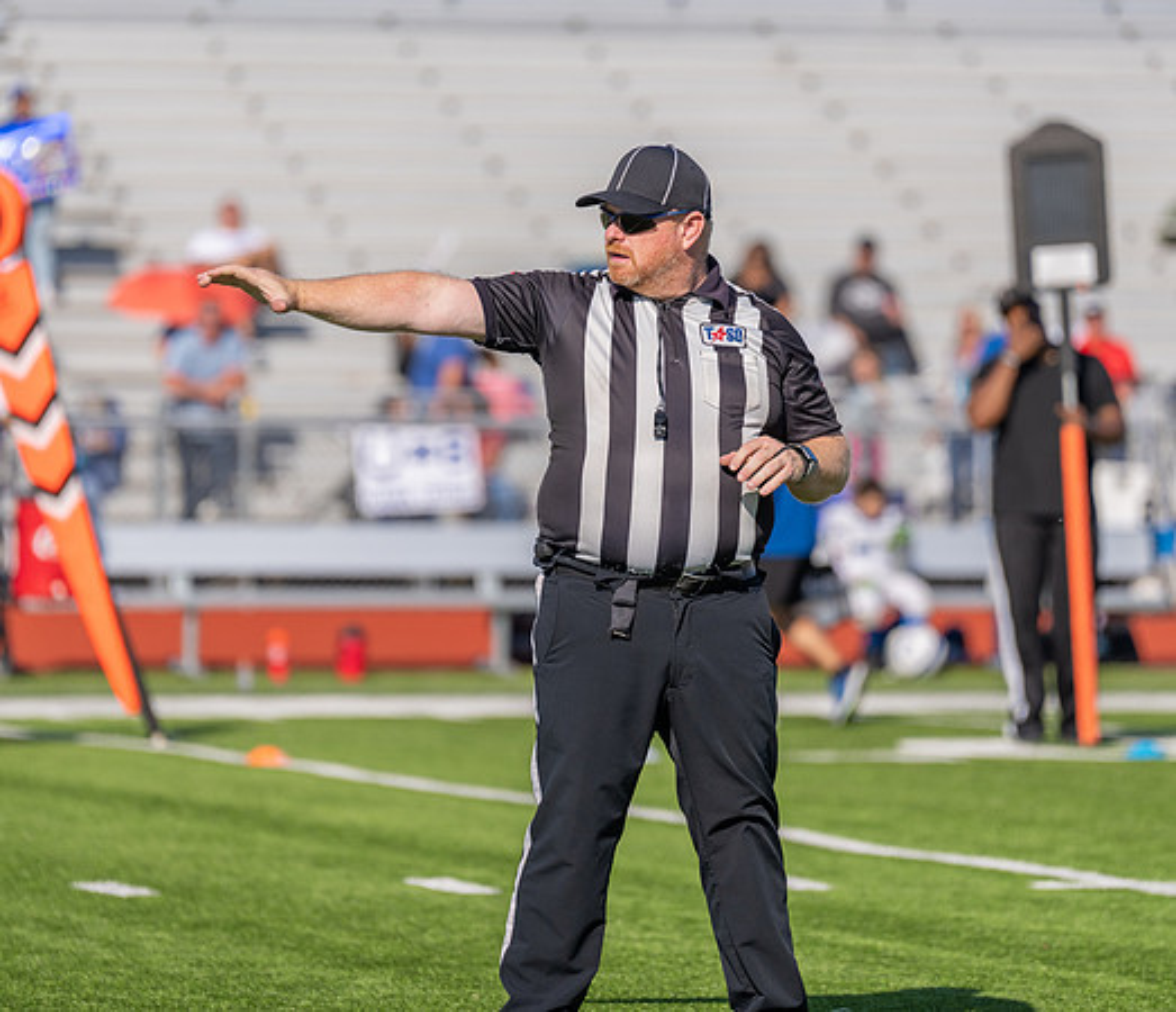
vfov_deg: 6.1
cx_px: 602
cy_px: 450
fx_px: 9472
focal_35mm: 264
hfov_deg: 7.1
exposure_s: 1/4000
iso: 160
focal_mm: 200
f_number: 3.2
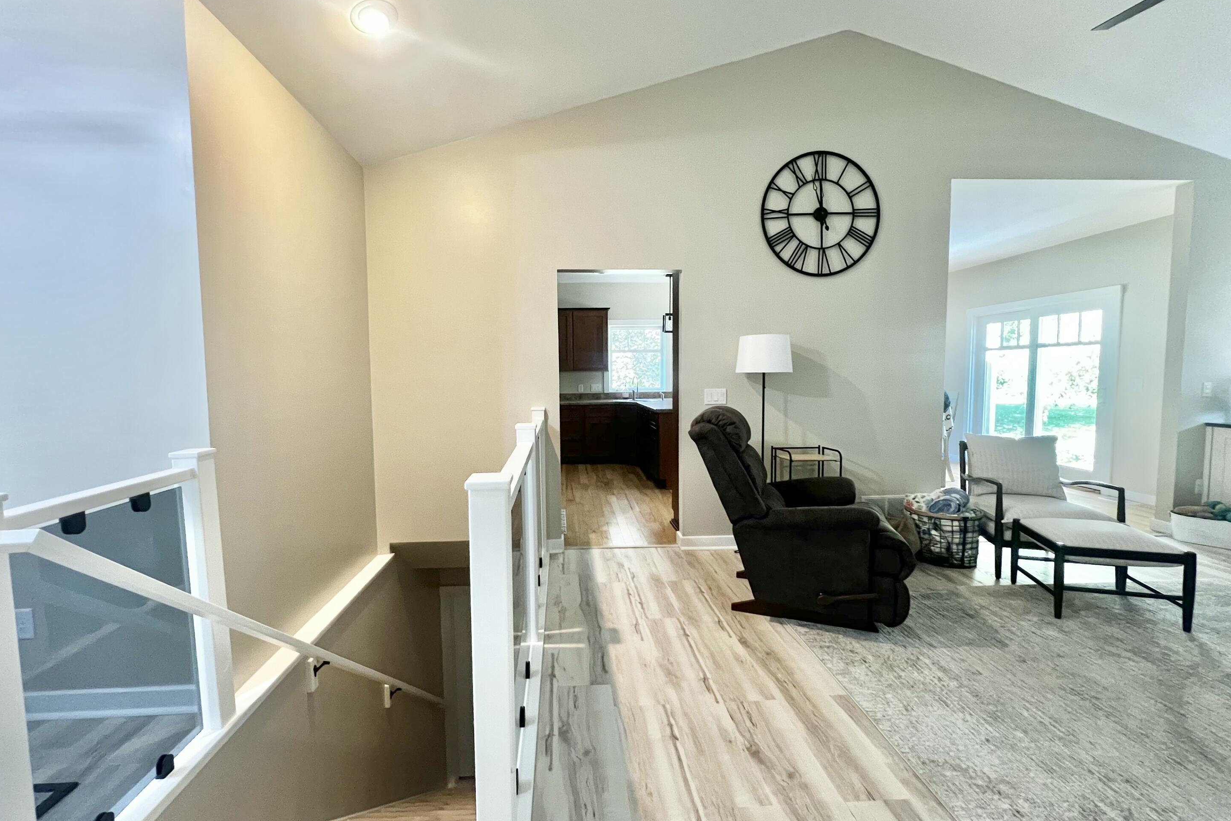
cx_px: 594
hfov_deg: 104.2
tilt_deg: -4.8
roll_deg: +0.5
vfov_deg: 81.2
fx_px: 479
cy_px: 411
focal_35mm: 14
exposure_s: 1/60
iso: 400
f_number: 1.8
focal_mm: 1.57
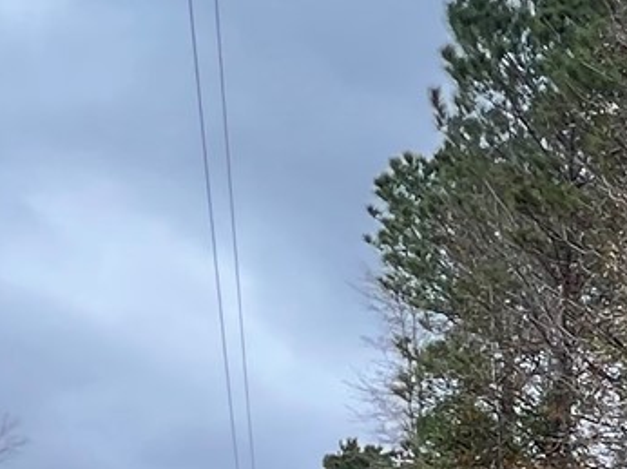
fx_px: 1394
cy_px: 855
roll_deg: +0.0
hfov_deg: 14.5
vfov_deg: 16.1
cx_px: 1548
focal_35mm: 77
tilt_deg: +1.1
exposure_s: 1/326
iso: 32
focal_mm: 1.57
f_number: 1.8
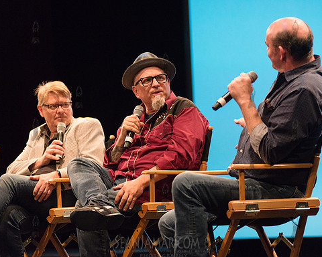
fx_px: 1210
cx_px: 165
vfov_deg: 12.1
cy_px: 129
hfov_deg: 15.2
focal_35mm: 127
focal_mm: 112
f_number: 3.2
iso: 4000
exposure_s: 1/200
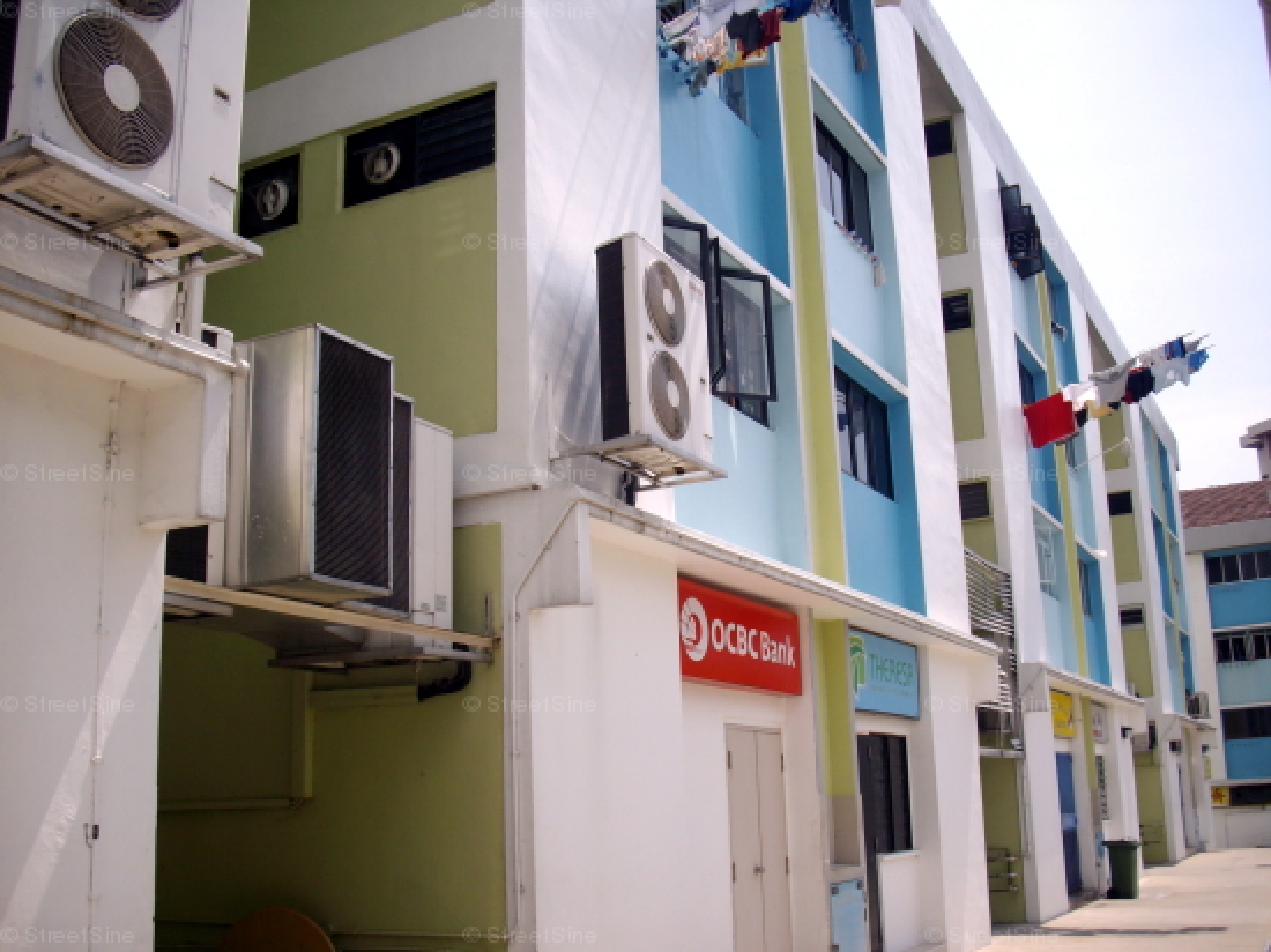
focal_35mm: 37
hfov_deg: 50.2
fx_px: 1358
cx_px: 636
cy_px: 476
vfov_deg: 38.6
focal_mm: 6.2
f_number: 5.6
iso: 80
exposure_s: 1/250
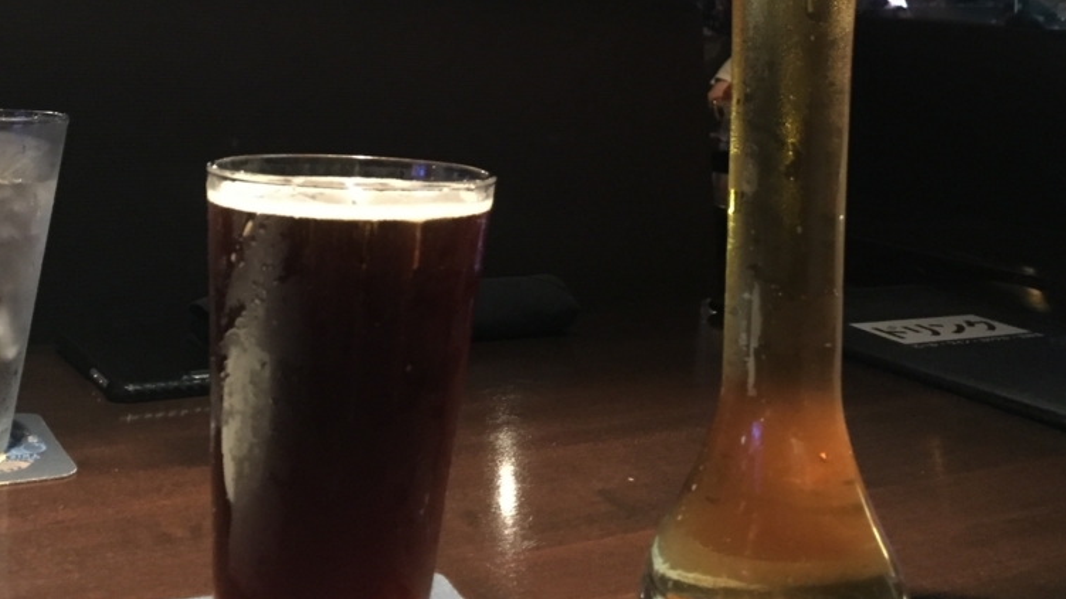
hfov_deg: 47.4
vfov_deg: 25.8
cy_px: -47
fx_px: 1215
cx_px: 543
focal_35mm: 43
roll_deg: -3.4
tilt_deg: +5.1
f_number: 2.2
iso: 500
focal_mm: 4.15
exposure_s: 1/15
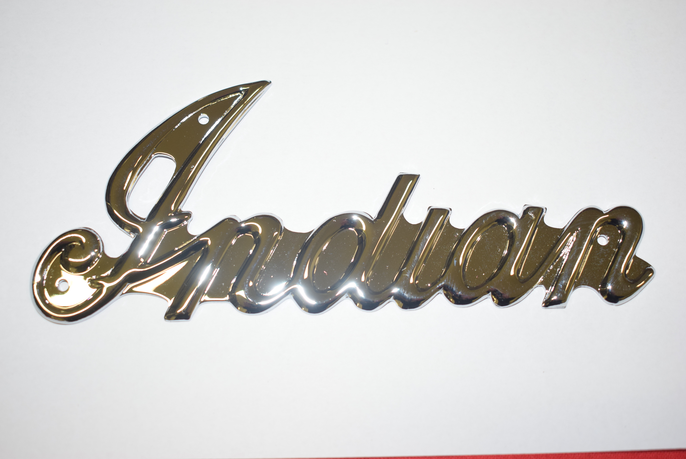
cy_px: 230
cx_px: 343
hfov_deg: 41.1
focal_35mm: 48
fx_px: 915
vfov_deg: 28.1
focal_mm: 32
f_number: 5
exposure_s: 1/60
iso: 500
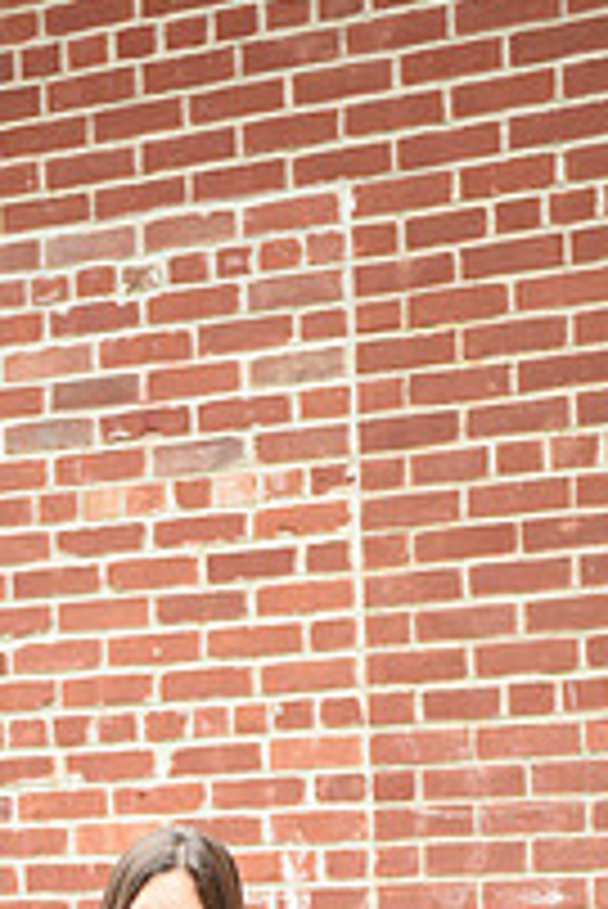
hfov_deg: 8.7
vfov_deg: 12.7
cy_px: 1040
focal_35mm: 158
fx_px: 3996
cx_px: 182
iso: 500
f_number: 2.8
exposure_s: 1/500
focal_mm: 55
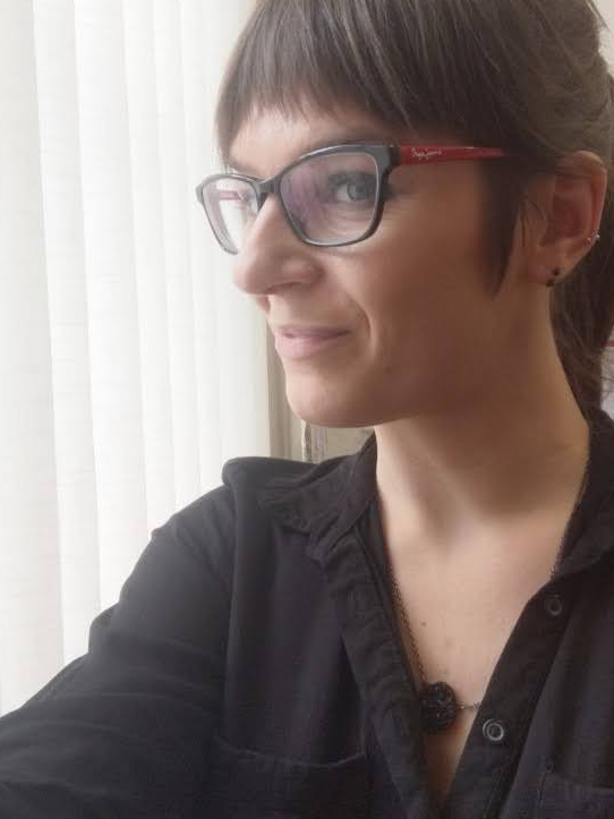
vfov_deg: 53.9
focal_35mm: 34
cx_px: 347
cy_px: 392
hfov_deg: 41.7
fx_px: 804
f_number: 2
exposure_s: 1/100
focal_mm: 2.51
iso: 72
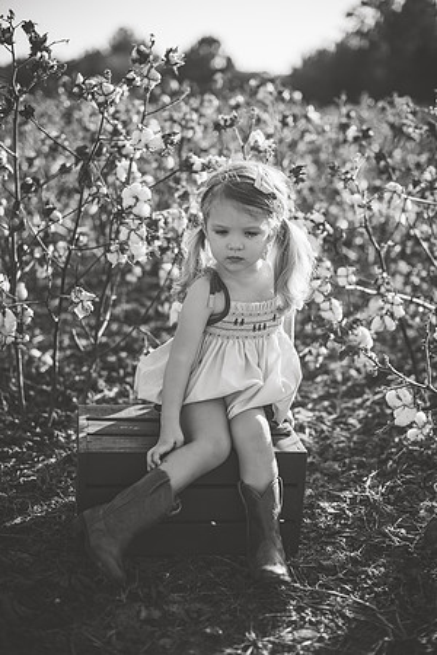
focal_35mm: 50
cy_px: 328
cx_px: 218
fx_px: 910
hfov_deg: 27.0
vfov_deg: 39.6
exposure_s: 1/3200
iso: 160
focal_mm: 50
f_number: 2.2
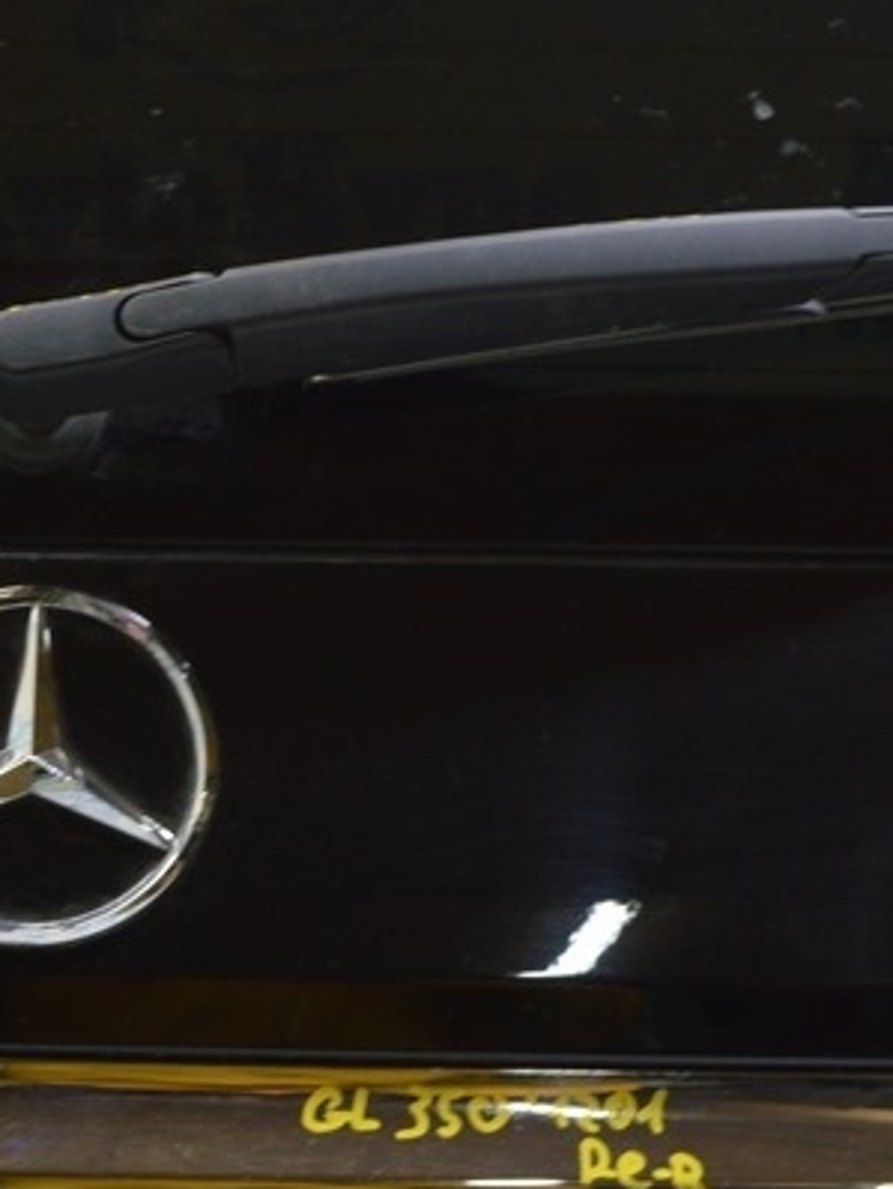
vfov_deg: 22.5
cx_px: 84
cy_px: 1008
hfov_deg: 17.1
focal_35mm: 85
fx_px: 2929
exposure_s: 1/20
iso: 400
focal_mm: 23
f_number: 5.6
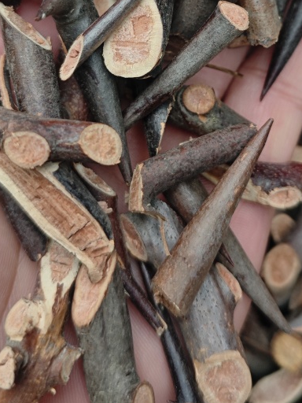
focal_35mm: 50
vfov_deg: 36.2
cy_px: 52
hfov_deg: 28.9
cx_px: 197
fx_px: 582
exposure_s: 1/100
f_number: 1.6
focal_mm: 5.84
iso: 125
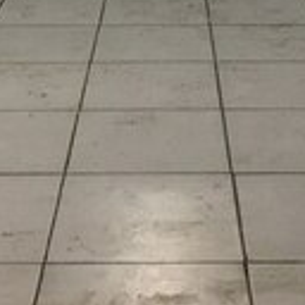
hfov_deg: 17.6
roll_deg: +0.6
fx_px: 987
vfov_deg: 15.2
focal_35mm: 99
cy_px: -245
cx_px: 167
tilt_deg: -2.4
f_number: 2.2
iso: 200
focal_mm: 4.15
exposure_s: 1/33
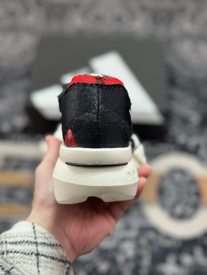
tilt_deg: -55.1
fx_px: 383
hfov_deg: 30.3
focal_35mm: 48
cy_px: 138
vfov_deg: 39.7
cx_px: 104
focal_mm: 6.86
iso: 80
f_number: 1.78
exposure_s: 1/587
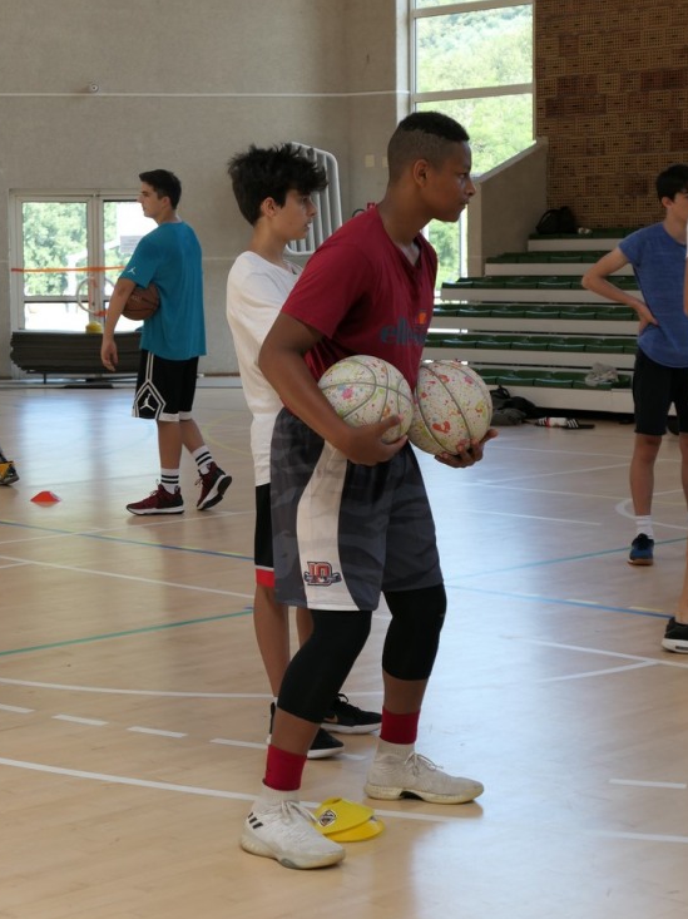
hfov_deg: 17.8
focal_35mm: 83
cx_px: 357
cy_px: 489
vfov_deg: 23.6
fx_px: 2201
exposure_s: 1/250
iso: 250
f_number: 2.8
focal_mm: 25.6
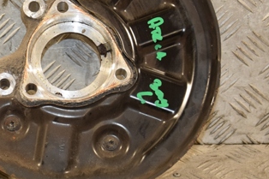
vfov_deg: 9.0
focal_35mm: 153
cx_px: 17
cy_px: 79
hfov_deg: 13.3
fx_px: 1143
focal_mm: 50
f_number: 5
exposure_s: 1/125
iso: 800
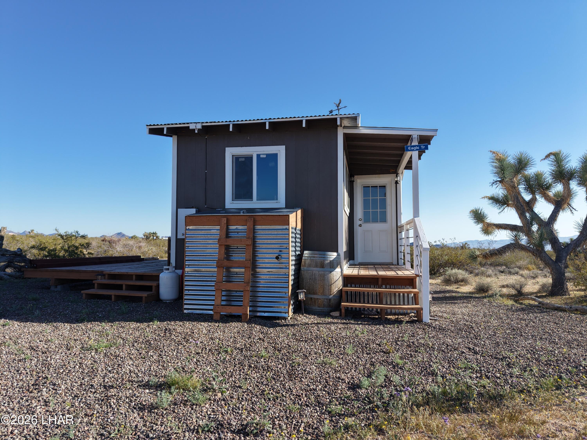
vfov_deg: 56.8
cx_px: 294
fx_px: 407
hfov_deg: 71.6
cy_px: 220
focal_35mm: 24
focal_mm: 8.67
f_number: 1.8
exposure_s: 1/2500
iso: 140
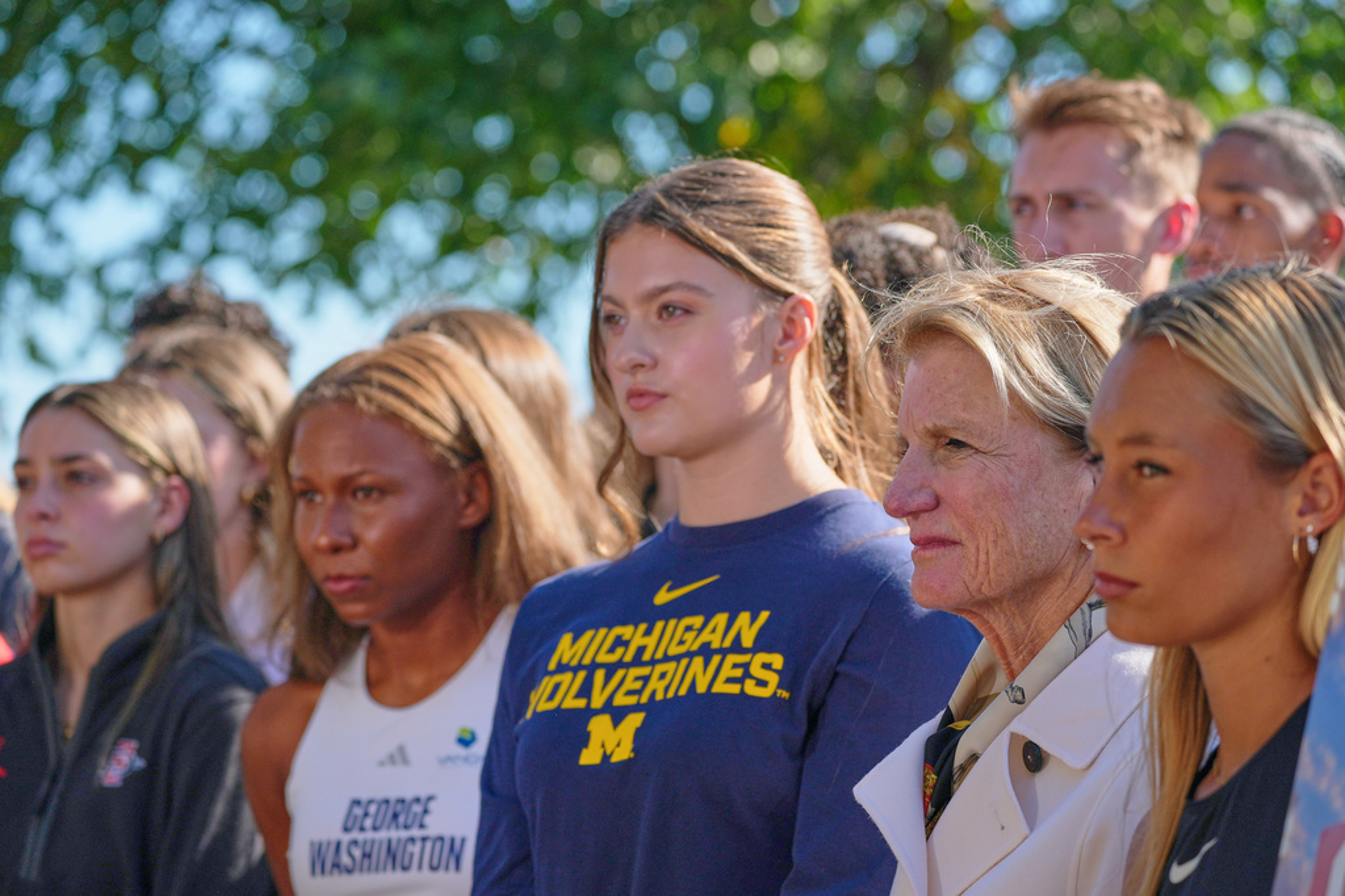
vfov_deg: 10.2
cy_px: 448
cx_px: 672
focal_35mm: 135
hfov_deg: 15.2
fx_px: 5042
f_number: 5.6
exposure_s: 1/1250
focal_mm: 135
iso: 250
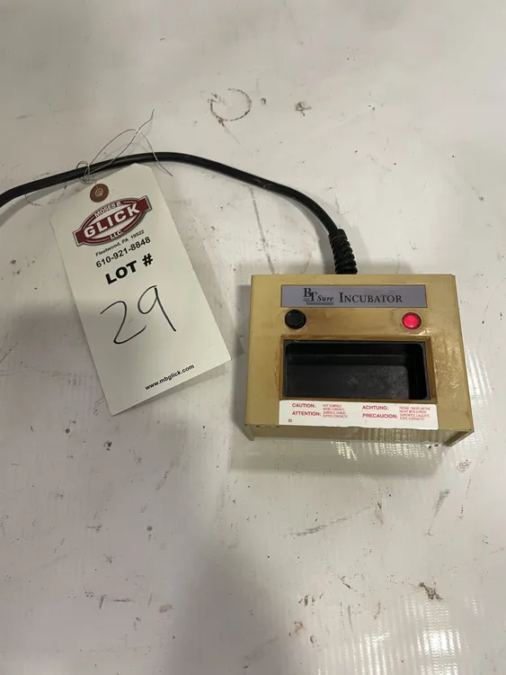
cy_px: 338
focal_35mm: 26
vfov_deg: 67.3
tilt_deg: -67.2
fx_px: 506
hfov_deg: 53.1
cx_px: 253
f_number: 1.6
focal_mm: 4.2
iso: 125
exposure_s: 1/60
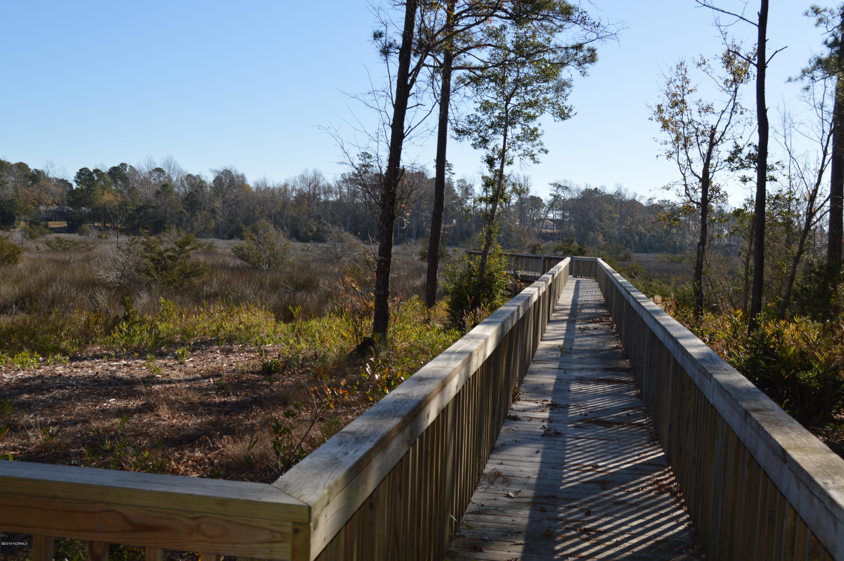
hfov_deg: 49.6
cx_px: 422
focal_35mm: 39
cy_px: 280
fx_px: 913
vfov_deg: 34.1
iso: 100
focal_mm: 26
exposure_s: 1/200
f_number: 7.1
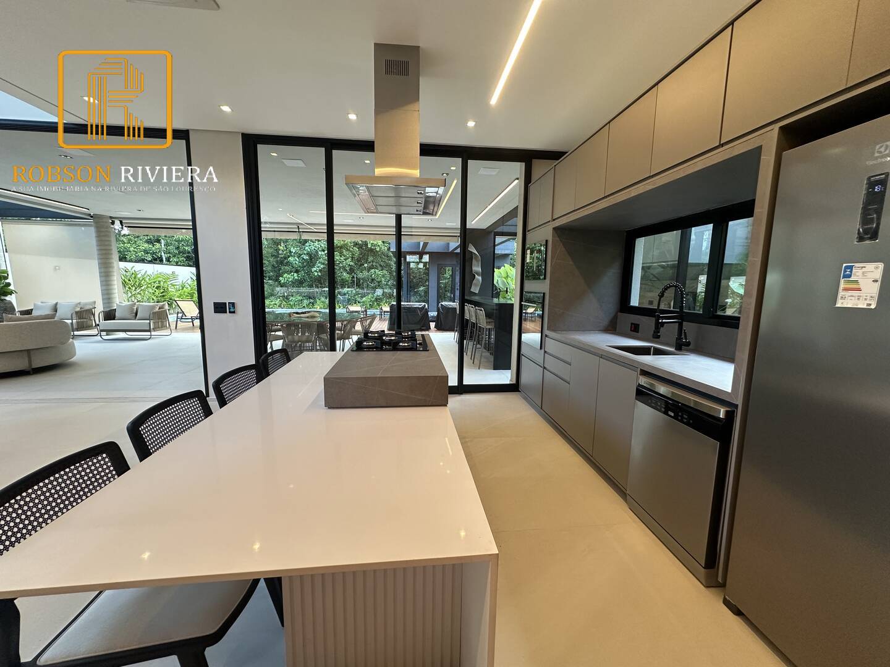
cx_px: 445
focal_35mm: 14
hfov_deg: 102.1
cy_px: 334
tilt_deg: -7.1
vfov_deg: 85.7
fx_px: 360
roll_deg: -0.7
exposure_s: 1/120
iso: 200
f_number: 2.2
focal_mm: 2.22
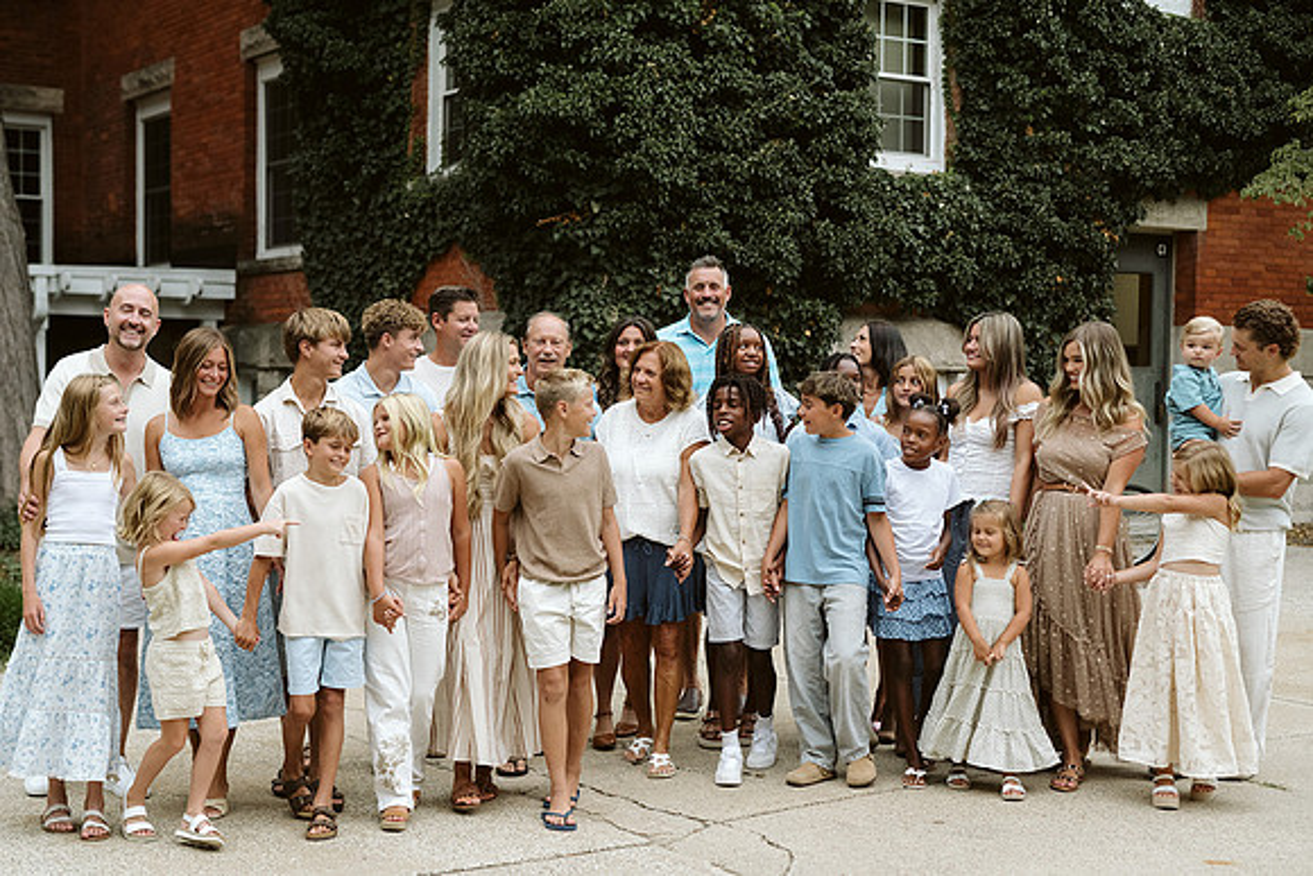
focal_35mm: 56
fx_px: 2031
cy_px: 479
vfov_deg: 24.3
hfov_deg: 35.8
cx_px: 582
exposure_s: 1/640
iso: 1000
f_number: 2.8
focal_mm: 50
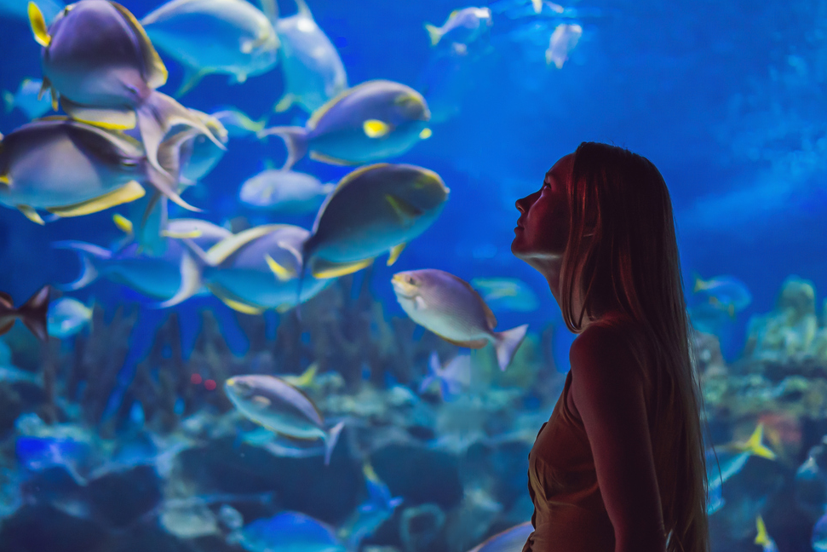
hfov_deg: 28.4
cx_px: 373
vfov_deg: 19.2
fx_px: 1631
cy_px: 303
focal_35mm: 71
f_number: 2
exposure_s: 1/200
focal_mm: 55
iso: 3200
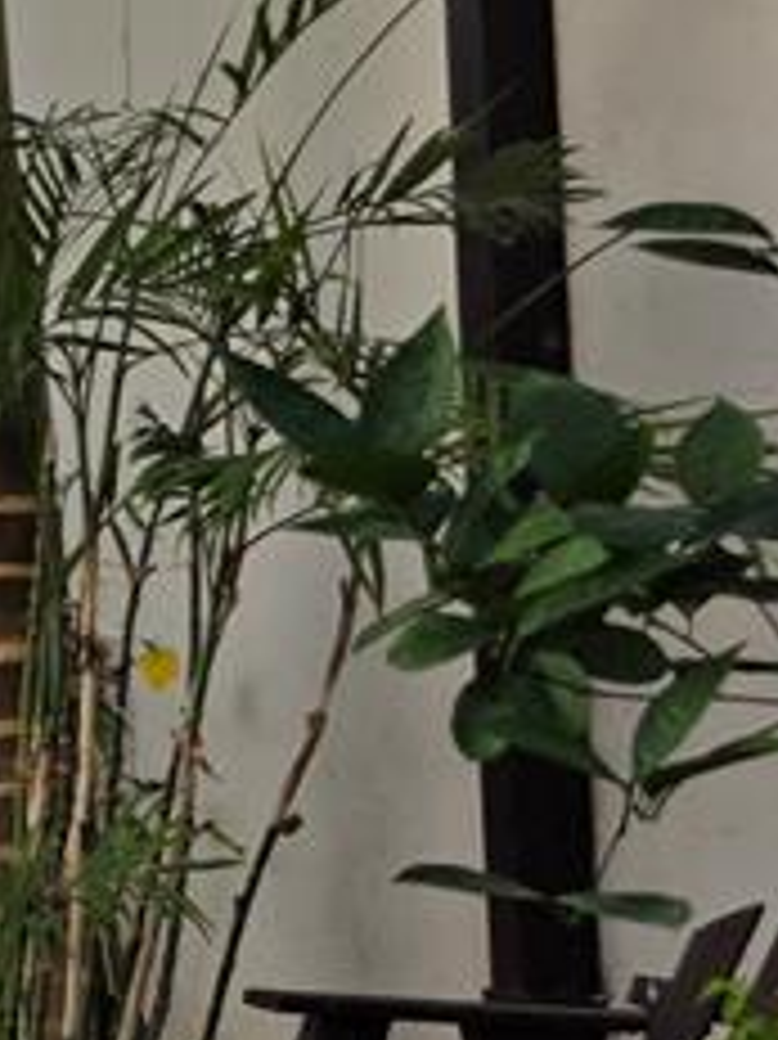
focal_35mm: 102
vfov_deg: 19.3
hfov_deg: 10.9
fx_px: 3059
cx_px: -1376
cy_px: 491
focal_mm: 6.3
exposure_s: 1/5017
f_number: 1.7
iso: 80
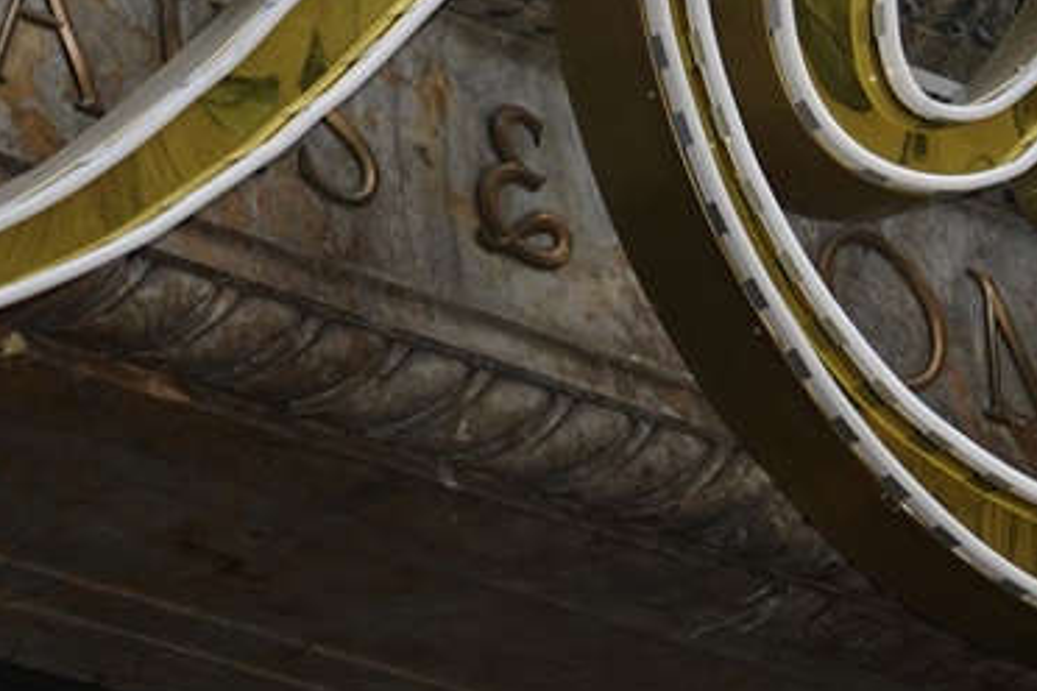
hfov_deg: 8.0
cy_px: -354
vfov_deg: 5.3
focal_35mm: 258
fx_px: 7431
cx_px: 697
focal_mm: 64
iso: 800
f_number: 6.3
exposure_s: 1/160
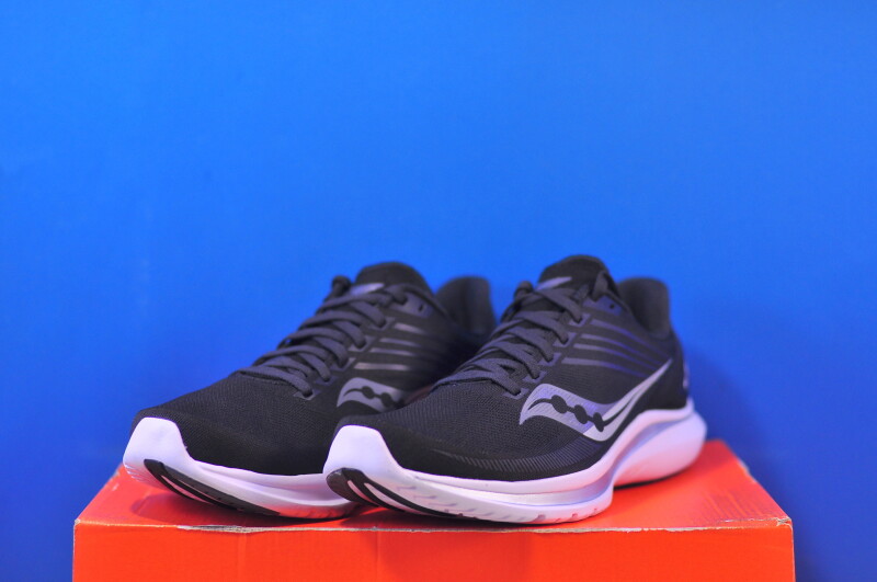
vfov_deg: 18.1
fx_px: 1824
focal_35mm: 75
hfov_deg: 27.0
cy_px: 291
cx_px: 438
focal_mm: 50
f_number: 2.2
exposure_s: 1/320
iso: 250
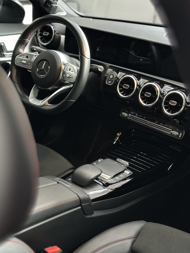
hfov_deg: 25.7
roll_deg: -5.0
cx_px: 100
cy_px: 124
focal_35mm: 57
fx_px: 417
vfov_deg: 33.8
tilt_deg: -22.5
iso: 400
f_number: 1.78
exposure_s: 1/33
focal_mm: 6.86
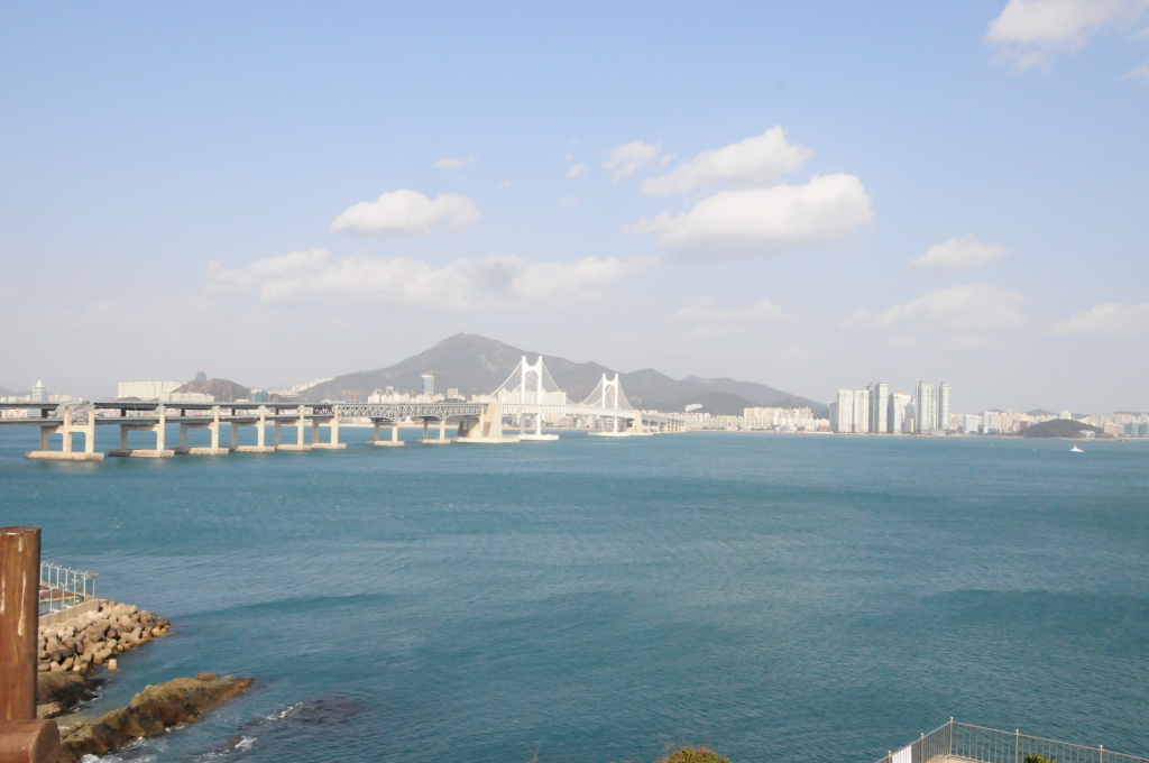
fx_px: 956
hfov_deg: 62.0
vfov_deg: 43.5
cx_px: 574
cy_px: 382
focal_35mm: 30
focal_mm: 20
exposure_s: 1/1000
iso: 1600
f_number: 16
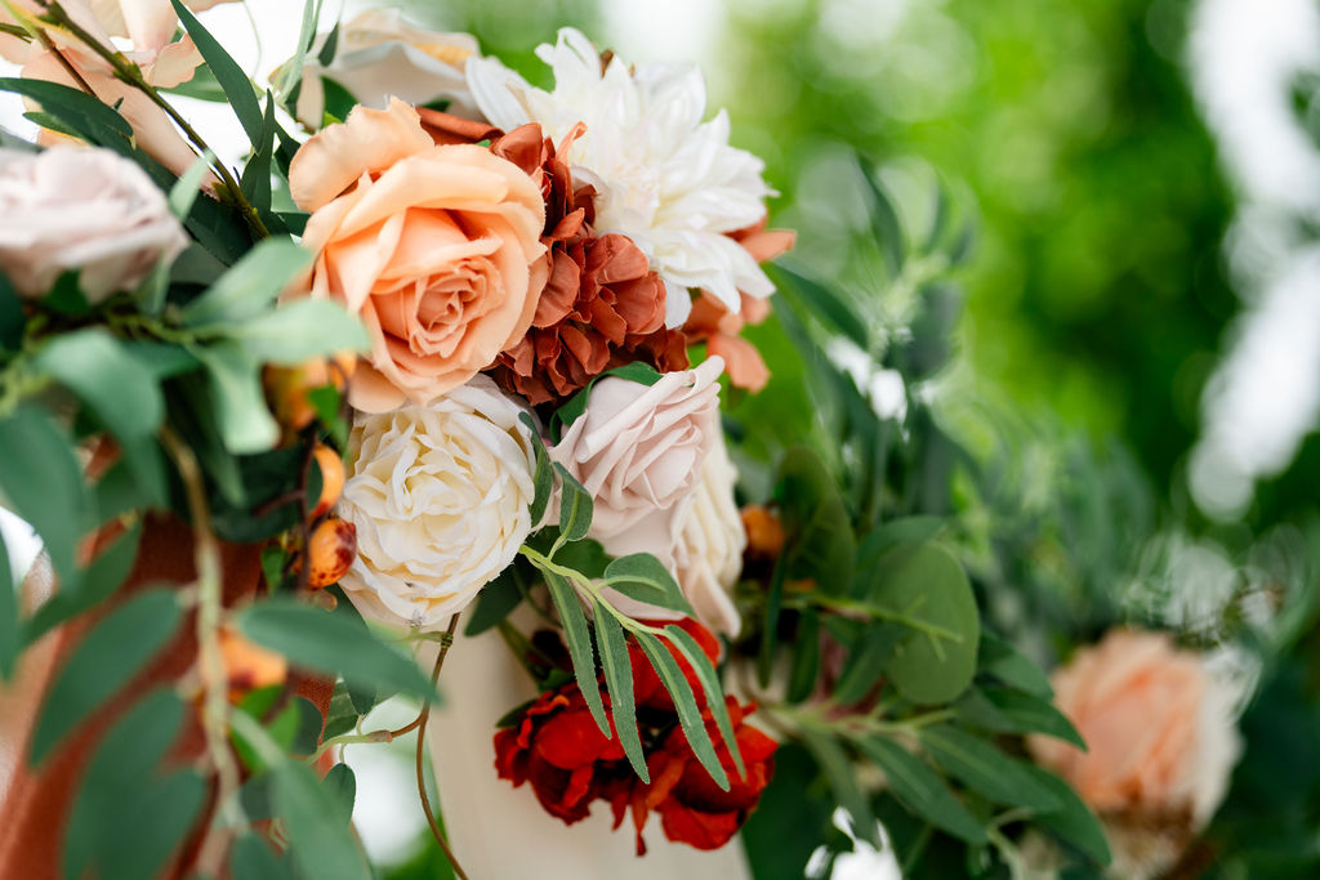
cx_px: 660
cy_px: 440
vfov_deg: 14.6
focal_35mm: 94
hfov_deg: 21.7
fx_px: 3447
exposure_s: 1/500
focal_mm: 94
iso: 100
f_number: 2.8
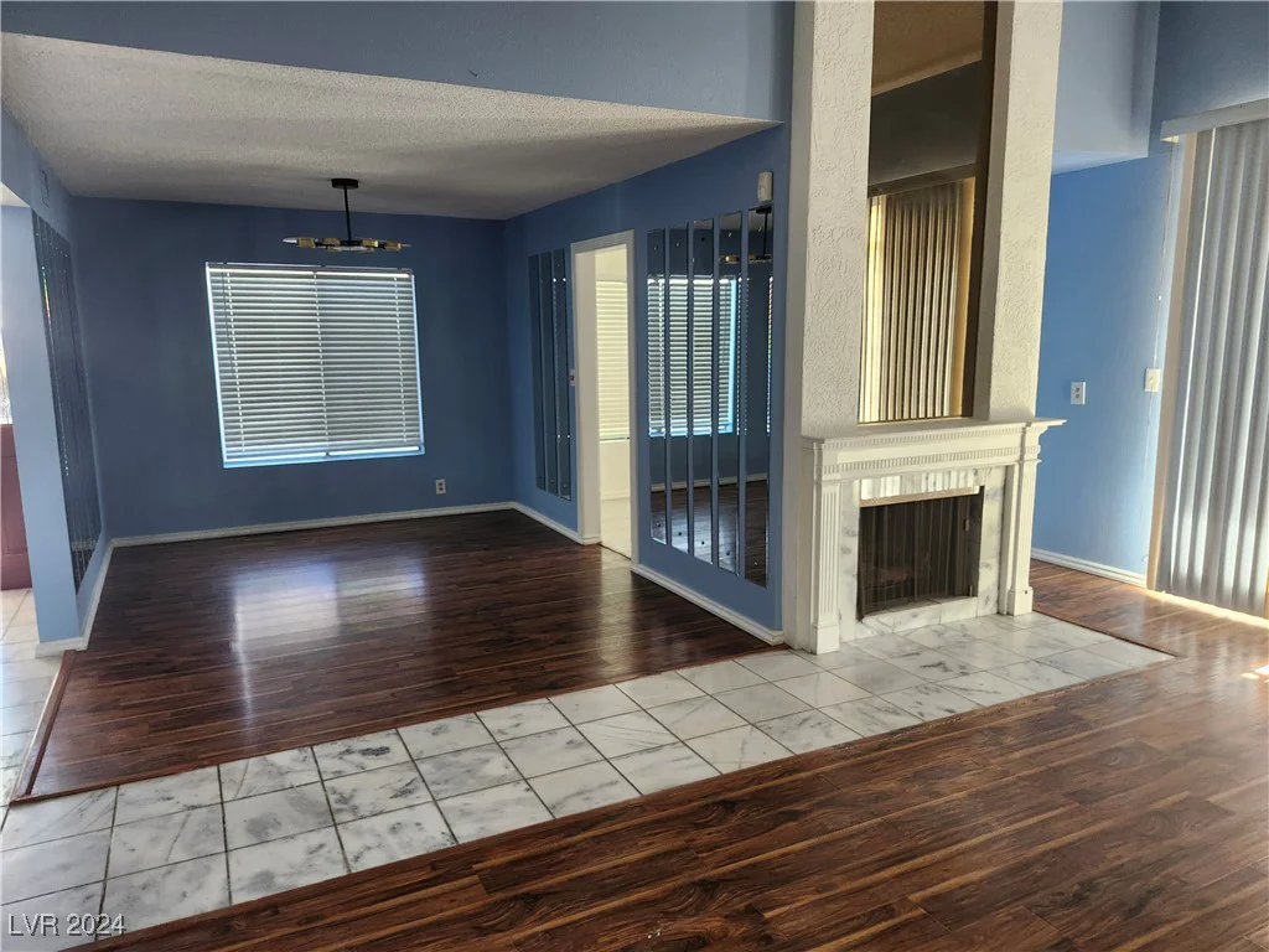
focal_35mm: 23
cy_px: 476
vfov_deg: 58.9
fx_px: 843
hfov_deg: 73.9
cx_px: 634
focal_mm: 5.54
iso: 320
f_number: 1.8
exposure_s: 1/120
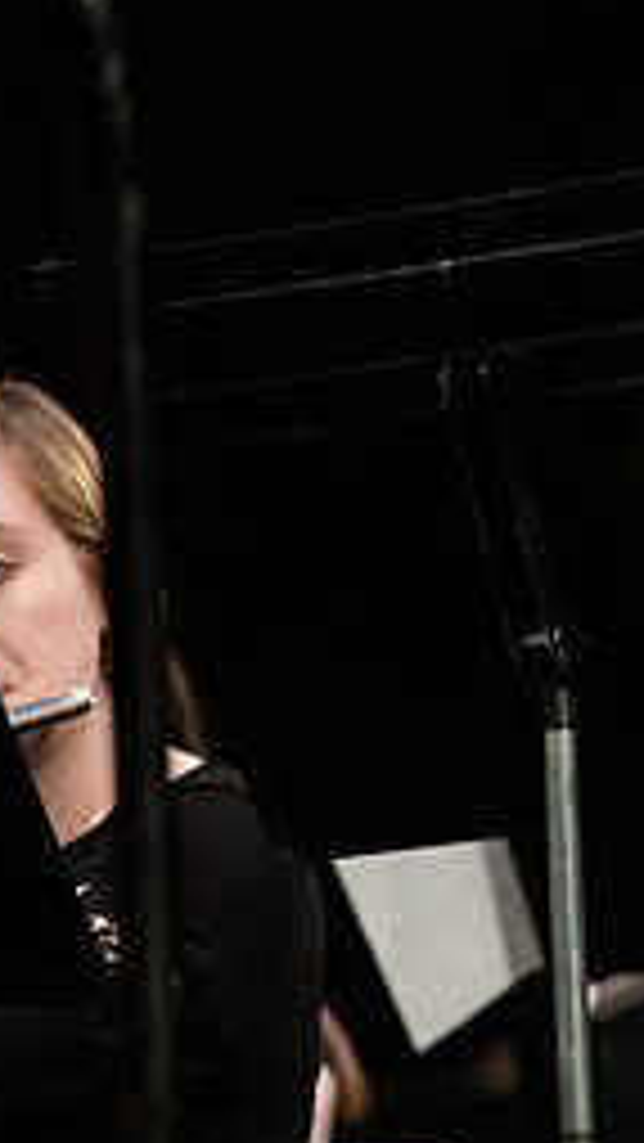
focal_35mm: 479
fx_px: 14532
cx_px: 1094
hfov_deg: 2.5
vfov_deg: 4.5
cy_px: 668
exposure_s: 1/250
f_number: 2.8
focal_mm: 200
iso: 4000
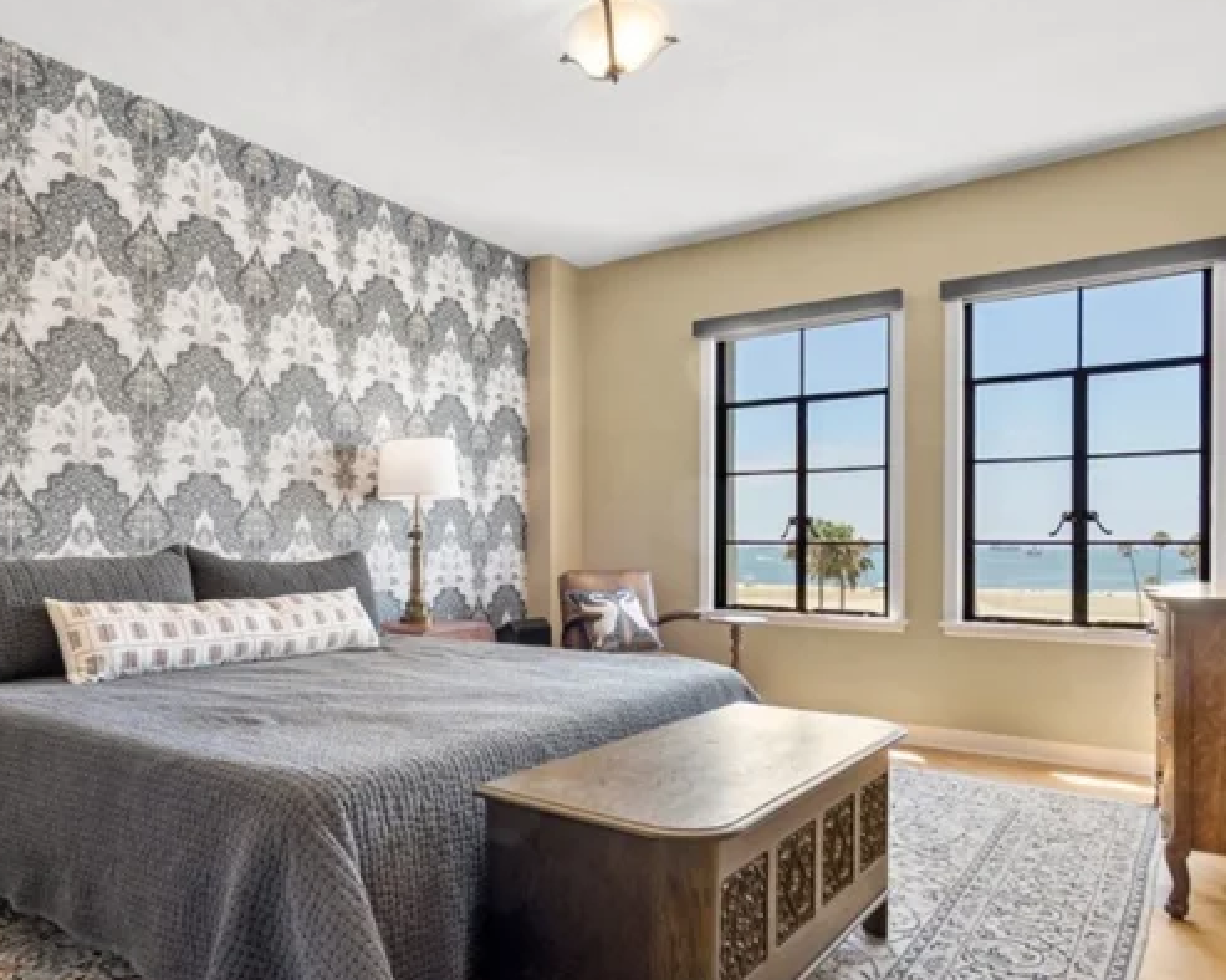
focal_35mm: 24
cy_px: 550
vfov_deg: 58.6
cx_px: 490
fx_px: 870
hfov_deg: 69.6
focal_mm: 10
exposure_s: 1/10
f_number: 8
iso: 400
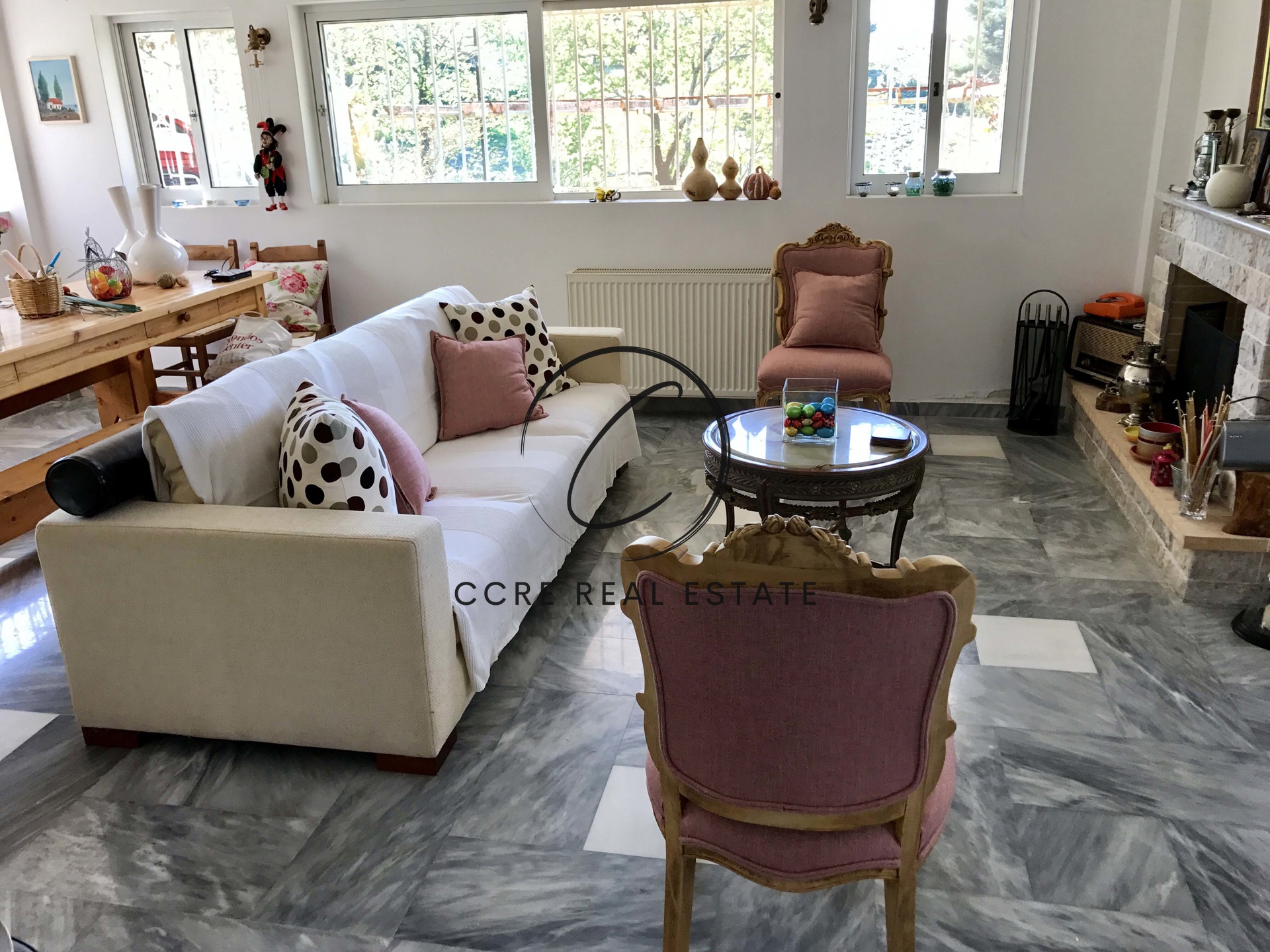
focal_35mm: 28
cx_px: 635
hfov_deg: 63.4
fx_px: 1027
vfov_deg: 49.7
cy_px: 476
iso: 32
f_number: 1.8
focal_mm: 3.99
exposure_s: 1/100
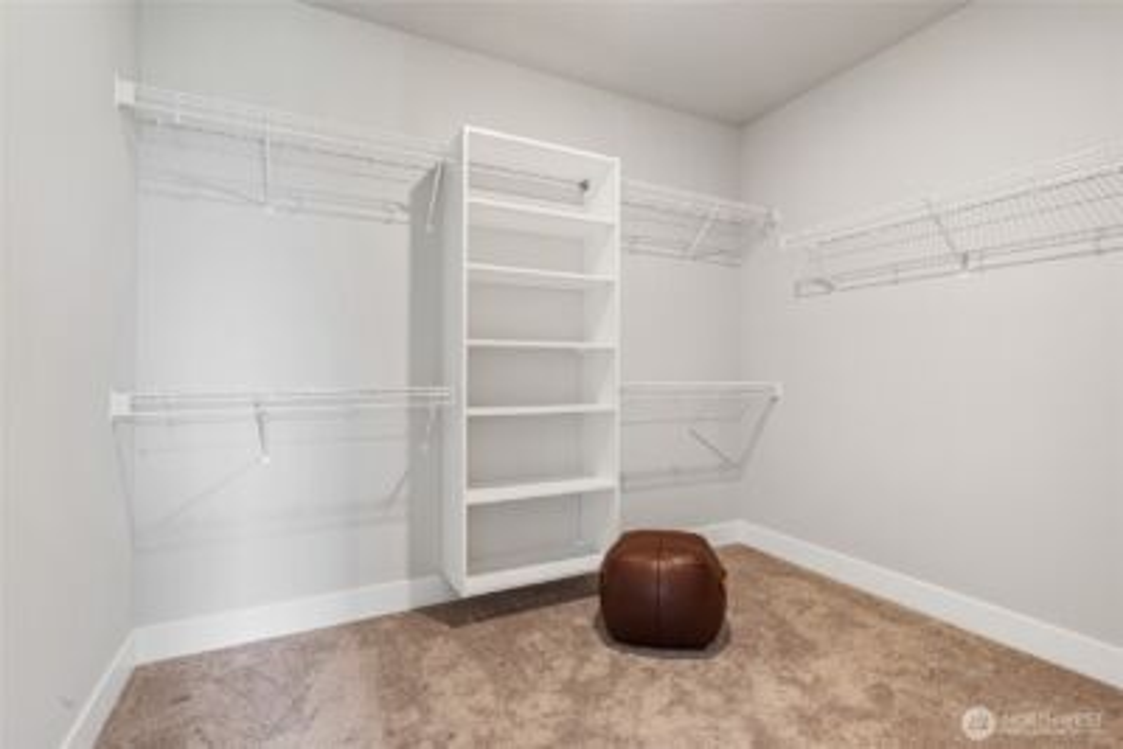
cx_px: 562
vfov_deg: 73.8
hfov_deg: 96.7
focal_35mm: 16
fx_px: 499
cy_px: 374
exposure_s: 1.6
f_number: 11
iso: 100
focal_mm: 16
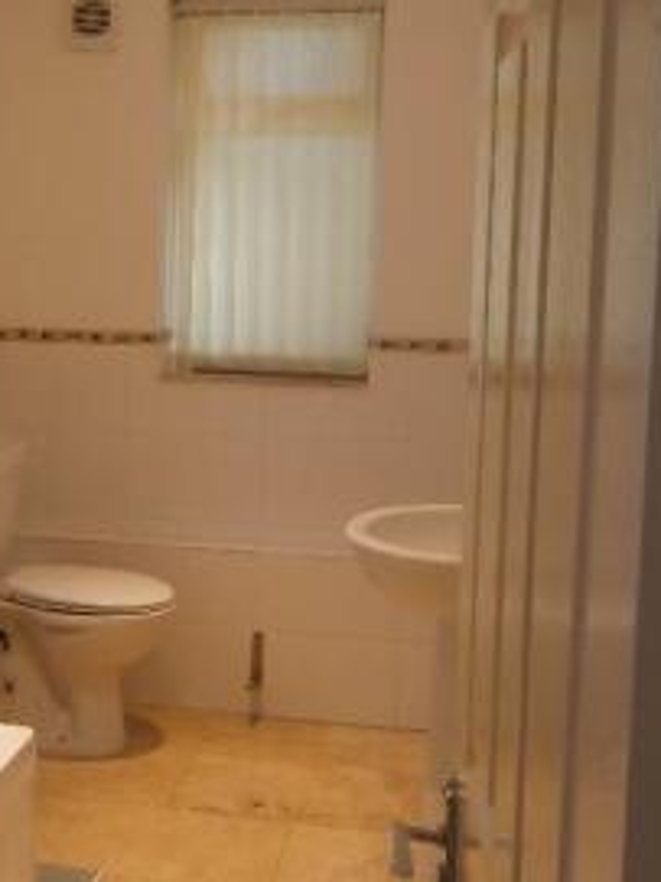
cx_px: 31
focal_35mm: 56
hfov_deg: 25.1
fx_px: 1427
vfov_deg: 34.3
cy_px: 399
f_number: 2.8
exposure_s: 1/30
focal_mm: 4.7
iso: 100
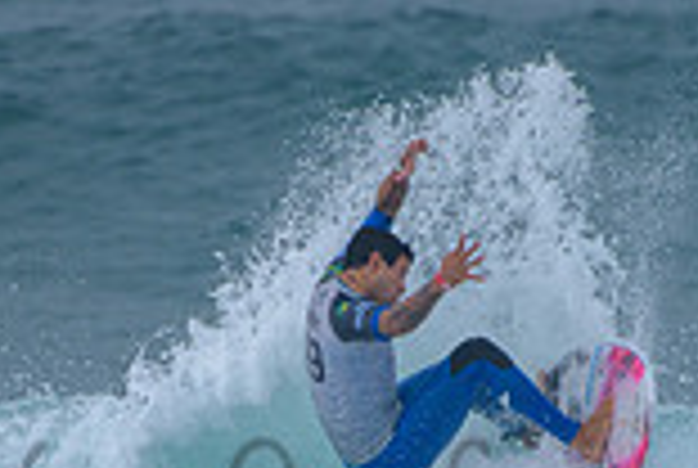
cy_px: 470
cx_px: 423
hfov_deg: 1.1
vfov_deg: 0.7
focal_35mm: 1866
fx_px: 36249
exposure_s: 1/2000
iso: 400
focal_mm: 500
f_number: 5.6
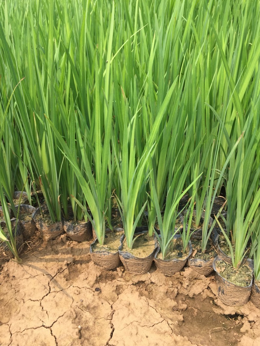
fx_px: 290
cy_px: 173
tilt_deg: -32.3
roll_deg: +1.9
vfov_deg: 61.6
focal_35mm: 29
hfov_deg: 48.2
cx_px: 130
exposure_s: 1/1014
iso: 32
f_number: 2.2
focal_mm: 4.15
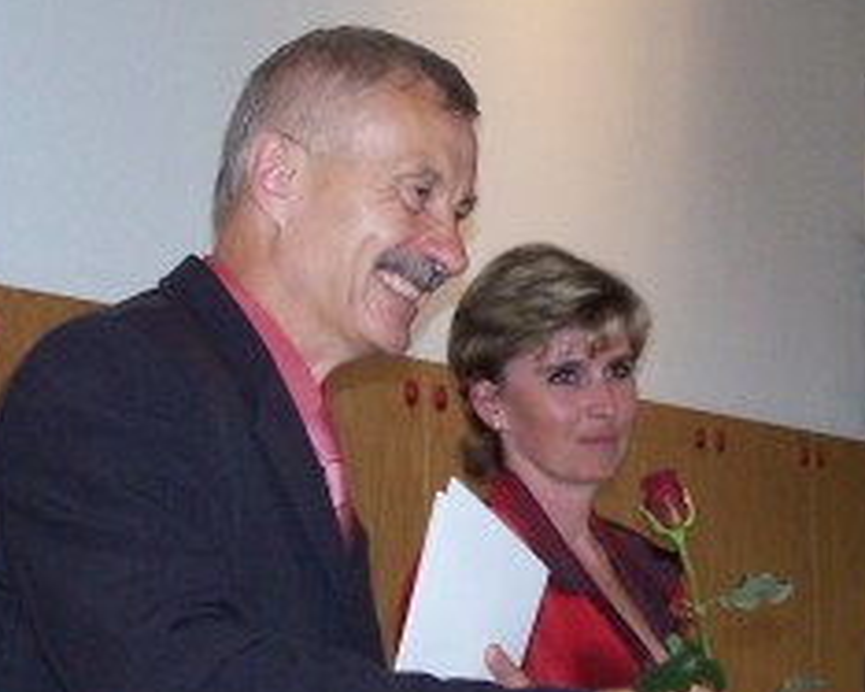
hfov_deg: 14.1
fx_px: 3480
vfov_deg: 11.3
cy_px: 511
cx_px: 599
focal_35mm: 136
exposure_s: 1/60
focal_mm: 8.5
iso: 140
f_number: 3
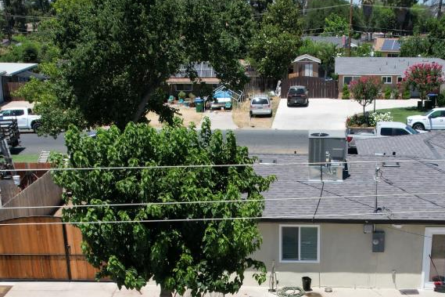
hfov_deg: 34.3
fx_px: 717
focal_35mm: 58
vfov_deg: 22.6
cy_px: 288
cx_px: 286
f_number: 2.8
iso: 120
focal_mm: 8.38
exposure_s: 1/2000
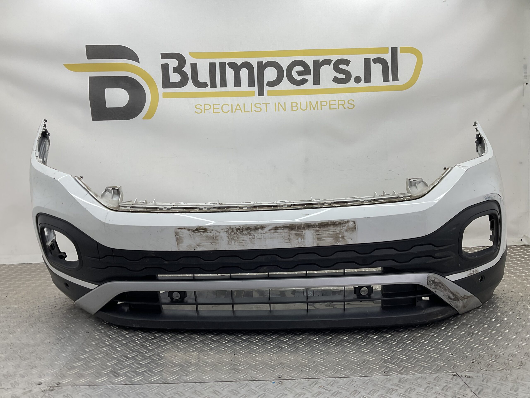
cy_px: 199
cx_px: 265
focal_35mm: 29
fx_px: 444
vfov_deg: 48.2
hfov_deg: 61.7
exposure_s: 1/120
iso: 20
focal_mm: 3
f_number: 1.8
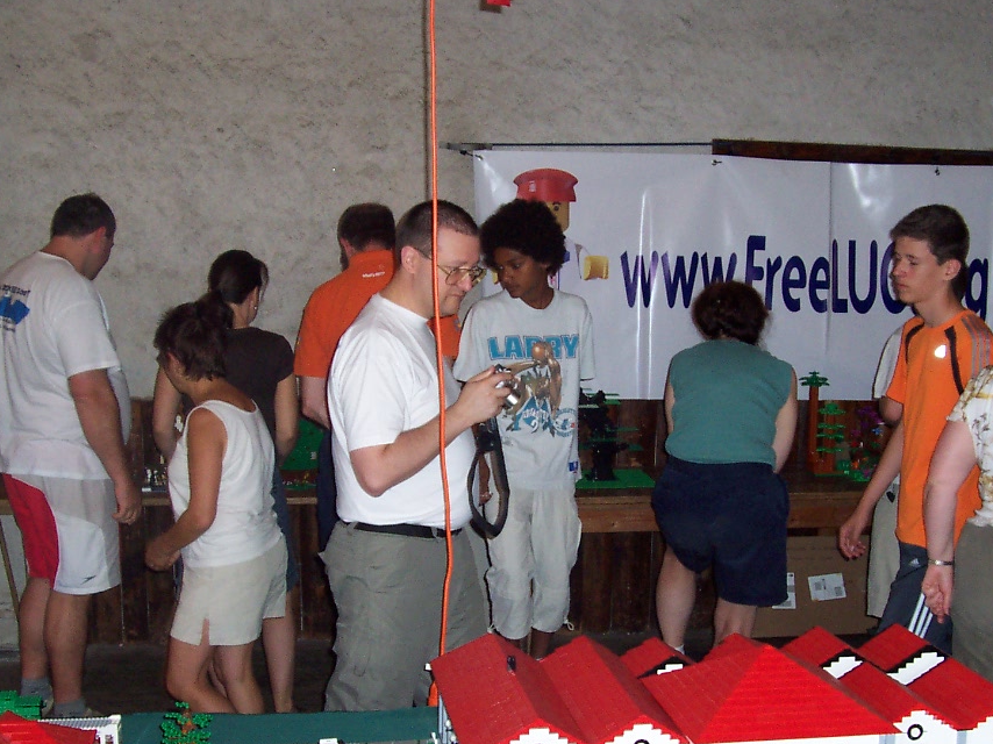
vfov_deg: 28.0
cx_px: 535
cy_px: 442
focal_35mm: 52
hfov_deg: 36.8
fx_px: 1491
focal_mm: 5.6
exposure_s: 1/60
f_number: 2.8
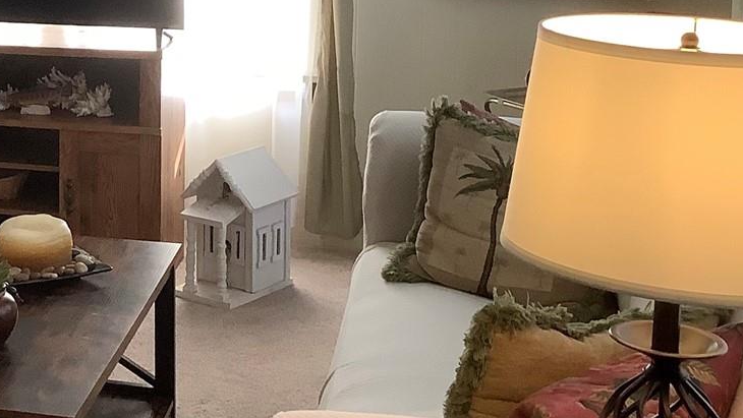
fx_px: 1458
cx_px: -12
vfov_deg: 16.0
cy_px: -12
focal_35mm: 74
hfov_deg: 26.9
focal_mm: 3.3
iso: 100
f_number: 2.4
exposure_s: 1/60
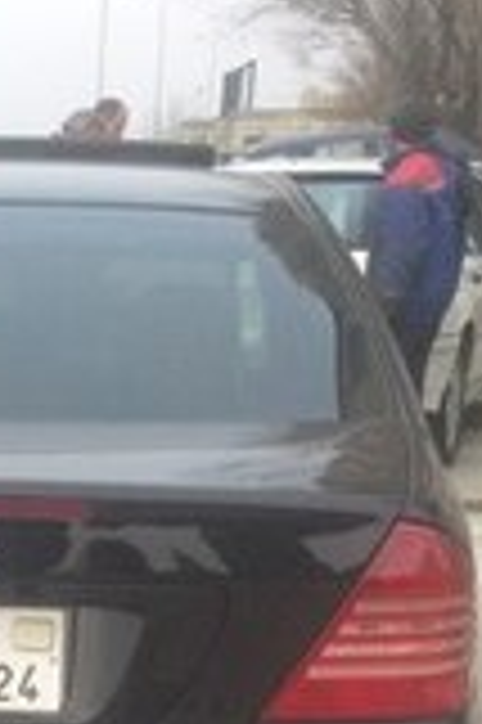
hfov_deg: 12.6
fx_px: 2133
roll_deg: -3.1
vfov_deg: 18.3
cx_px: -90
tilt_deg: -19.0
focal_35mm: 106
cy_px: 872
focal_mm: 4.12
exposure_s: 1/60
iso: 64
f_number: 2.4
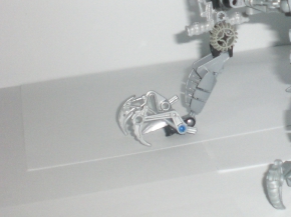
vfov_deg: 17.1
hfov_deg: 22.1
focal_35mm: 84
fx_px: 706
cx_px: 315
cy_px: -13
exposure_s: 1/60
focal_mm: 6.3
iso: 200
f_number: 3.1
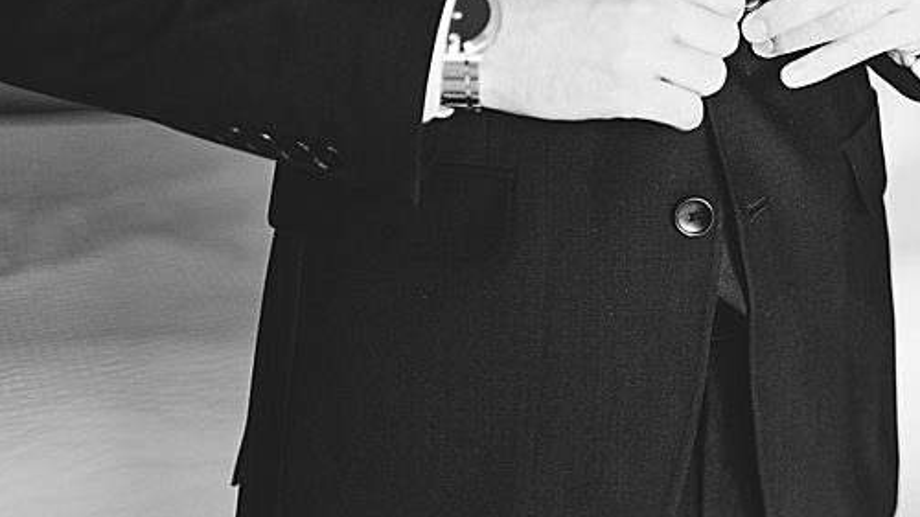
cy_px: 124
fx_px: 1683
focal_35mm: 69
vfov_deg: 17.4
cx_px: 863
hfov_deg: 29.1
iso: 800
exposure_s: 1/80
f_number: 1.8
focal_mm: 35
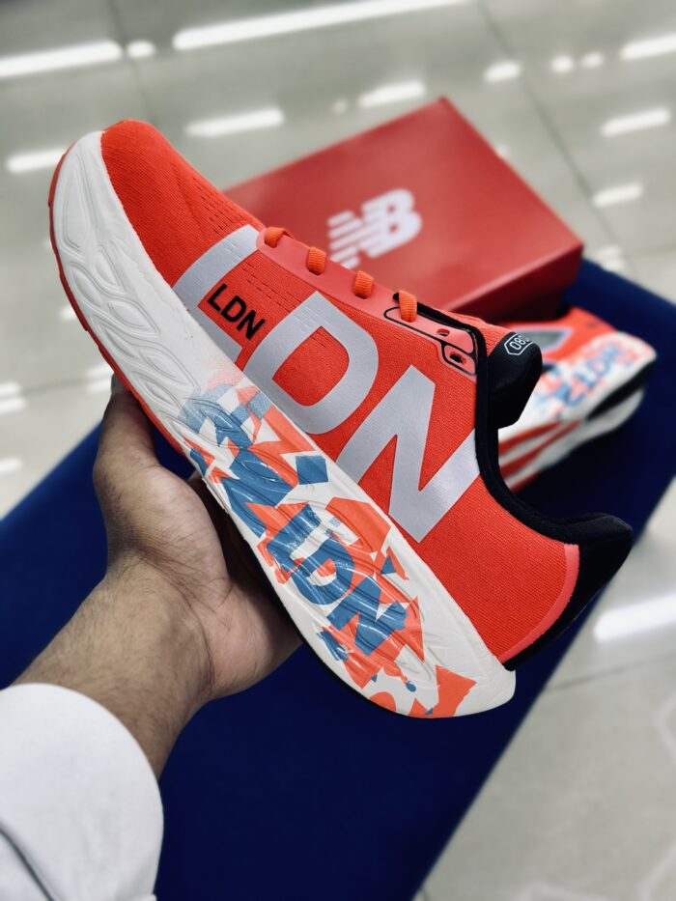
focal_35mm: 48
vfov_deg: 39.7
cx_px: 338
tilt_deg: -55.3
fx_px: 1250
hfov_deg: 30.3
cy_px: 450
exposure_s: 1/133
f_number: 1.78
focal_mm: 6.86
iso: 80
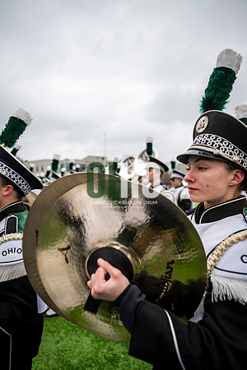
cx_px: 124
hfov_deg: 53.1
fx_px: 247
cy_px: 185
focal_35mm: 24
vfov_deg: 73.7
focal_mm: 24
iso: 100
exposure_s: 1/500
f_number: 2.8
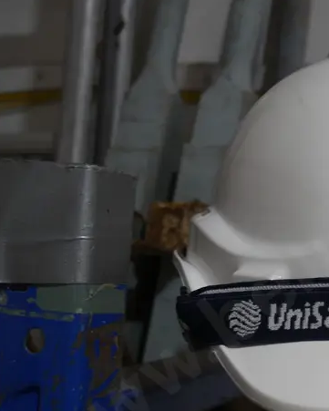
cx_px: 418
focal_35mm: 62
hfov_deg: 22.3
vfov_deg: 30.5
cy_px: 184
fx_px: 754
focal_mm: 14
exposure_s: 1/60
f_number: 3.5
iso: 320
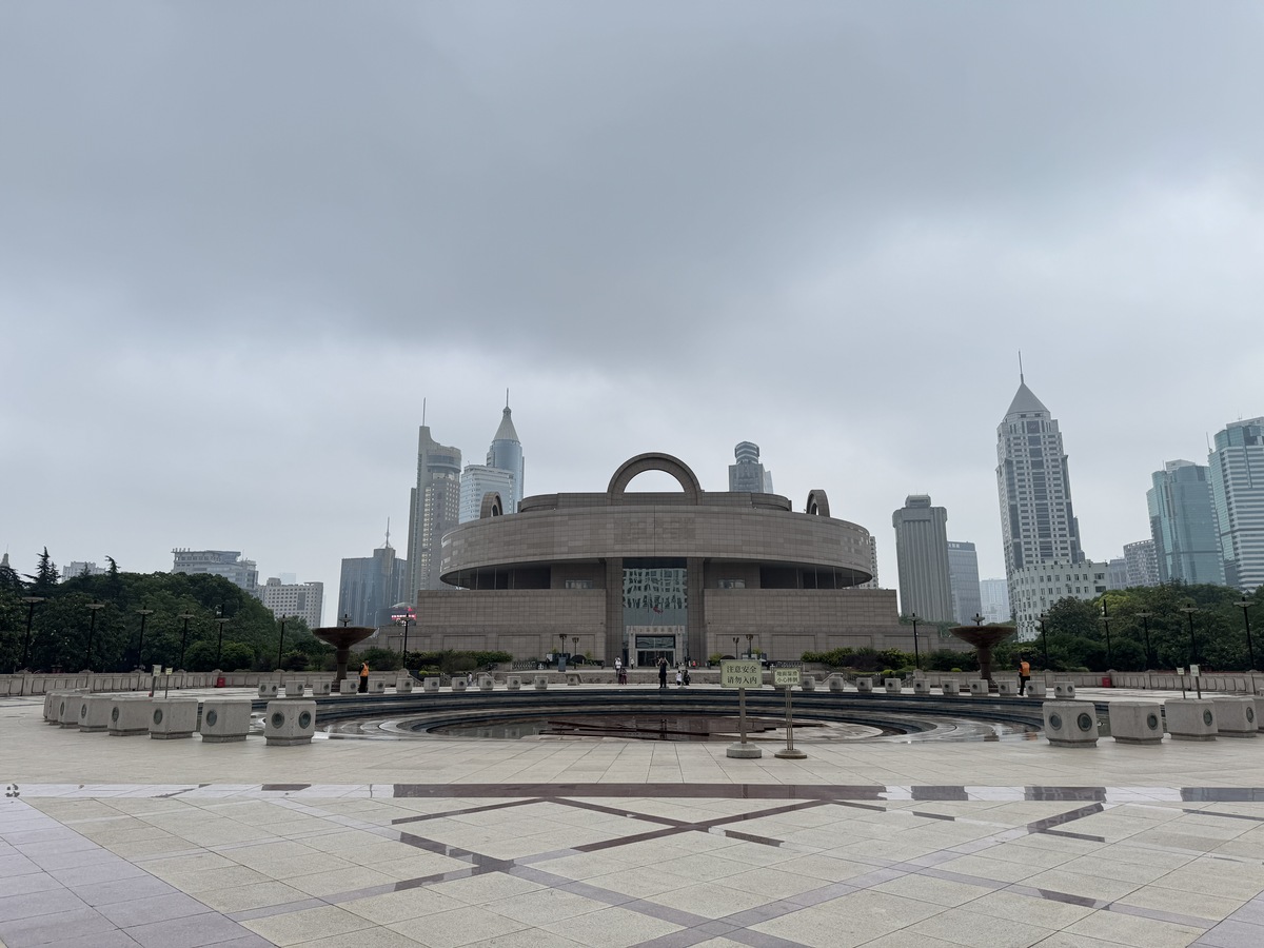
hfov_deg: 71.6
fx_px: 876
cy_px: 474
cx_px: 632
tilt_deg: +12.6
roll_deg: +0.6
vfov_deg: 56.8
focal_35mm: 24
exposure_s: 1/3597
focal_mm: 6.76
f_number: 1.78
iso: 80
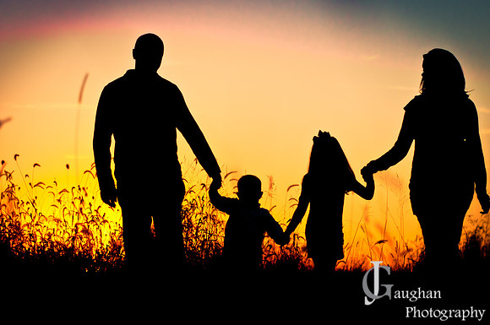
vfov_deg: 11.7
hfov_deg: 17.5
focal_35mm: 117
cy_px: 162
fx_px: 1590
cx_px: 245
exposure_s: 1/5000
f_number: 3.2
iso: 500
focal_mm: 78
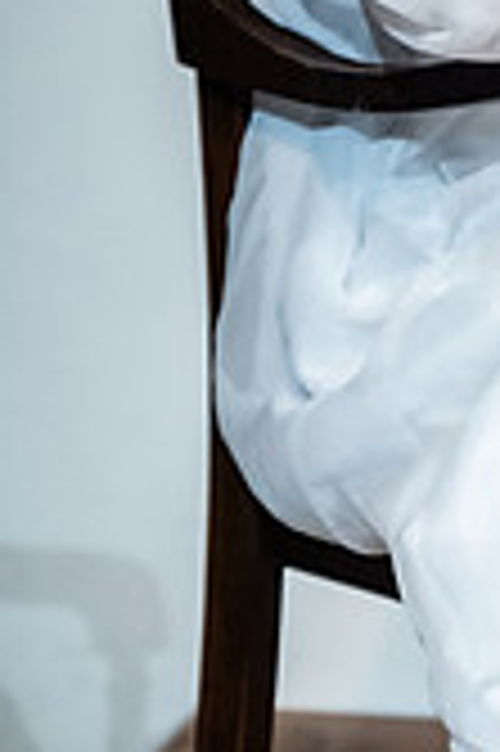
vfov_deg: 7.1
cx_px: 662
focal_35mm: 288
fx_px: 6012
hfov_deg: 4.7
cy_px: -234
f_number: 2.8
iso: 2000
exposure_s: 1/250
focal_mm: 71.5
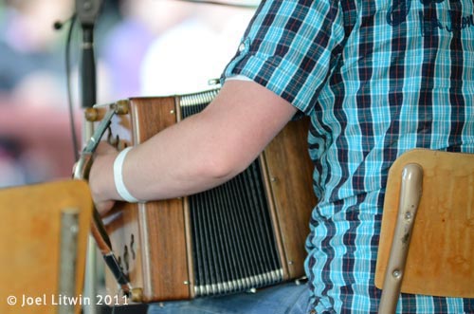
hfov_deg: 6.9
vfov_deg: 4.6
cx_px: 237
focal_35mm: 300
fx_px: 3941
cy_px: 157
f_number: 2.8
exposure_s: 1/125
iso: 2000
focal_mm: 200
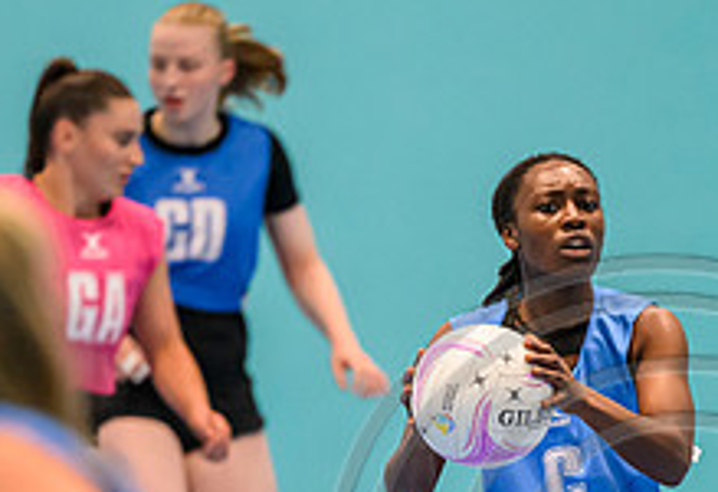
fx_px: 11806
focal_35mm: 587
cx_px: 546
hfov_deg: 3.5
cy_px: 533
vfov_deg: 2.4
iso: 8000
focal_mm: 200
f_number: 2.8
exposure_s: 1/1000
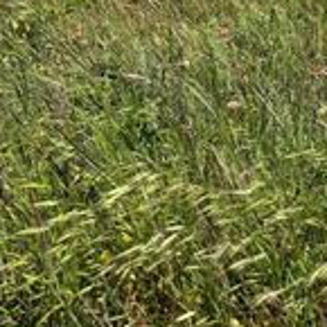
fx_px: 780
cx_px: 262
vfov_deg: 22.4
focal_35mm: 73
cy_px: -33
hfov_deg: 23.3
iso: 80
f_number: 1.78
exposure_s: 1/4950
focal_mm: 6.76
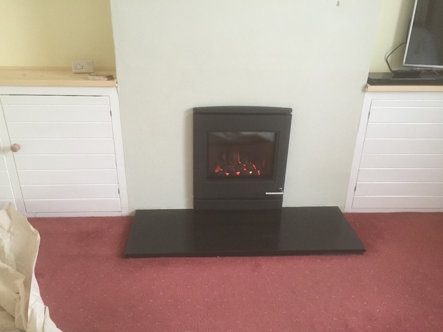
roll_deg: +0.0
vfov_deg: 48.2
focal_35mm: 29
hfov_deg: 61.7
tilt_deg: -22.8
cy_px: 166
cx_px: 222
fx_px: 371
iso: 200
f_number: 2.2
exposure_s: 1/33
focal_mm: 4.15
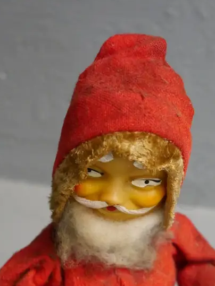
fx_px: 787
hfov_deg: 15.5
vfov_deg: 20.3
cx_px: 140
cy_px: 257
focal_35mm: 95
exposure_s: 1/100
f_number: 5
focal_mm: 25
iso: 3200
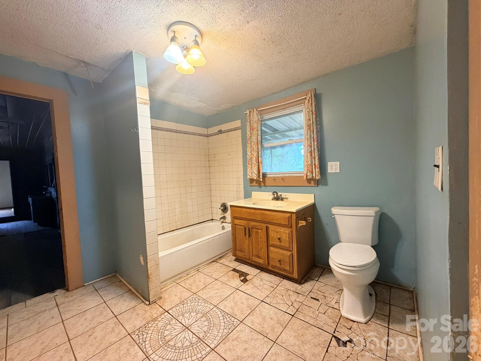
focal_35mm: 14
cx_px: 240
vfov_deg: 85.7
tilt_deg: -2.3
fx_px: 195
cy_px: 180
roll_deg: +2.8
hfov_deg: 102.1
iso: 320
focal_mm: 2.22
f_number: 2.2
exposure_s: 1/60
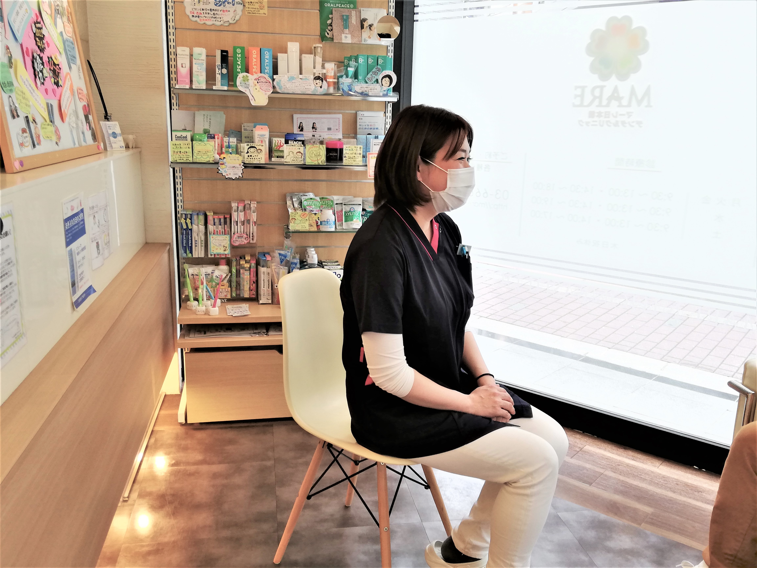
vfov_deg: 45.4
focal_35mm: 31
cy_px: 284
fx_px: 678
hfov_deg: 58.4
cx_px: 378
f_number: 2.2
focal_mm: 3.81
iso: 64
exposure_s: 1/50
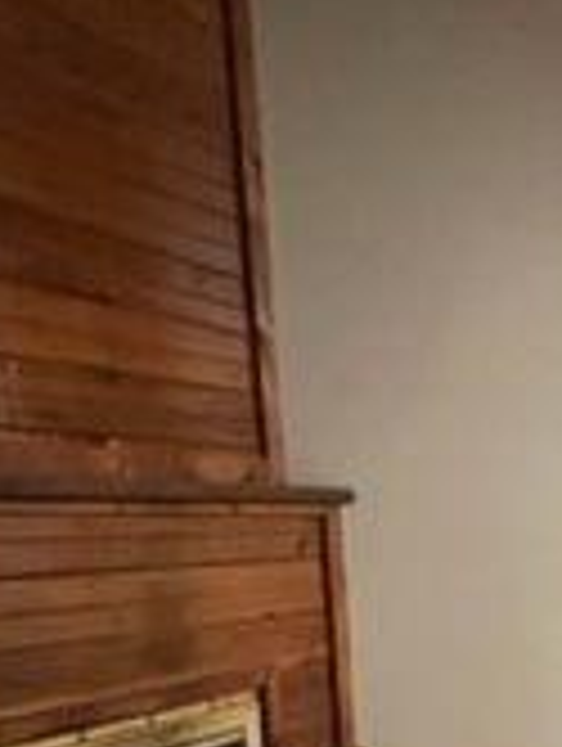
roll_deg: -1.3
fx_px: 1080
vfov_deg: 34.7
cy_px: 742
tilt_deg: -10.7
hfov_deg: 21.4
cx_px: 958
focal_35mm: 50
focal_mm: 1.57
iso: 640
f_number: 1.8
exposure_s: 1/60
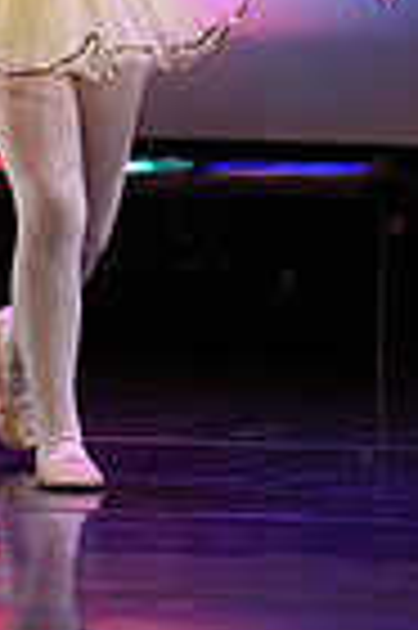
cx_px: -211
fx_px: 11208
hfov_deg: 2.1
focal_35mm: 642
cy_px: -266
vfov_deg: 3.2
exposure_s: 1/250
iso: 1600
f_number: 2.8
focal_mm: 200
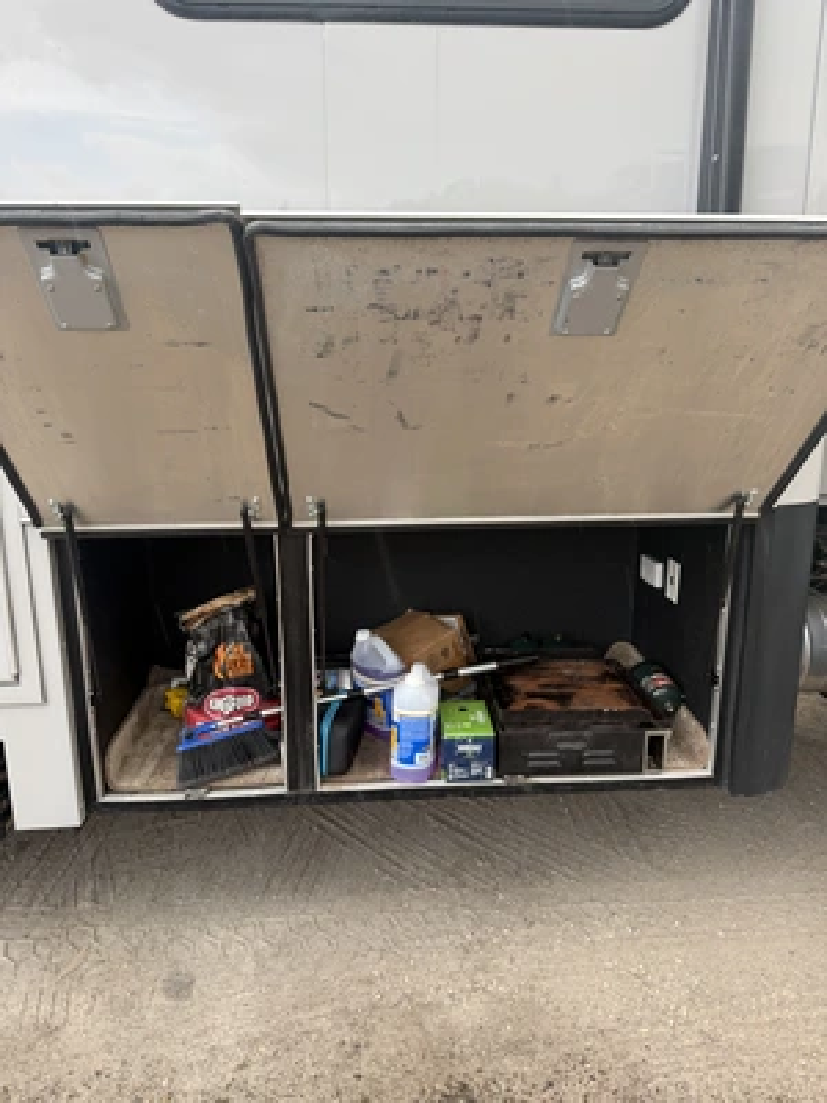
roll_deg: +2.3
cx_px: 414
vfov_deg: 71.6
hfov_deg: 56.8
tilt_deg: -8.7
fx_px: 765
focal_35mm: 24
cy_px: 552
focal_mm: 6.76
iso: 125
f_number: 1.78
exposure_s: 1/121
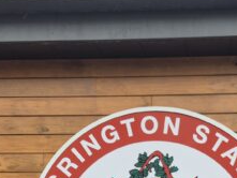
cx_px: 182
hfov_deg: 24.1
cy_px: 243
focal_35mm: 80
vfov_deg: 17.1
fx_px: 548
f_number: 1.8
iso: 25
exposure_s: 1/214
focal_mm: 5.4
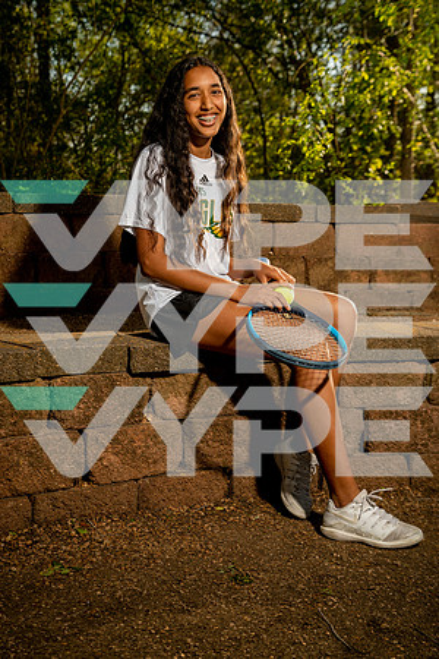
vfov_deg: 38.2
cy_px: 330
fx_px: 951
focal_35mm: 52
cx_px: 220
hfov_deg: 26.0
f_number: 4.5
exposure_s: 1/250
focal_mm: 52
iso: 125
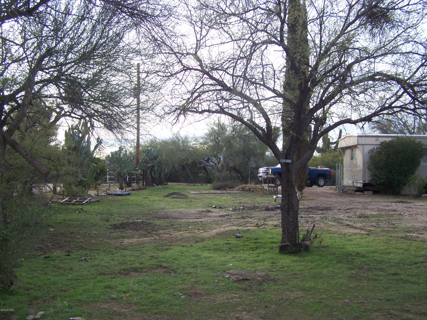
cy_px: 160
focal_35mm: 38
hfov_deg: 49.0
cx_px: 214
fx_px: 469
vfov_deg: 37.7
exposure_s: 1/250
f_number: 2.8
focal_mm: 6.3
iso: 64
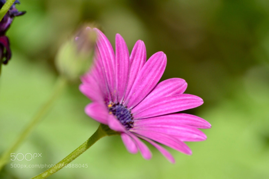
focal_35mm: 450
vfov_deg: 3.0
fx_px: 3360
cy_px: 90
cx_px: 134
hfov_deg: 4.6
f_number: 8
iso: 200
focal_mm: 300
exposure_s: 1/250
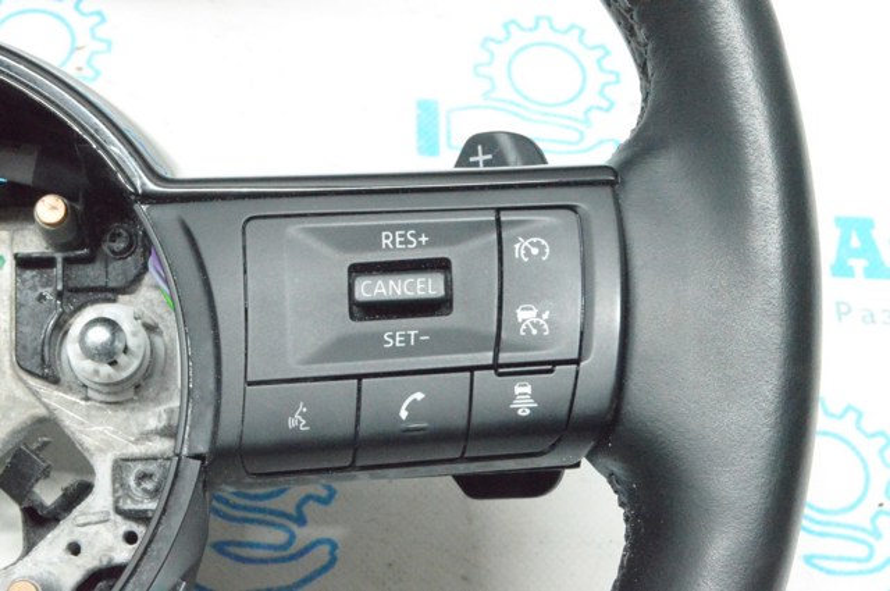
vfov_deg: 22.6
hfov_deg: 33.4
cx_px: 445
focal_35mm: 60
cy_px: 296
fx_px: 1481
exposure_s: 1/60
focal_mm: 40
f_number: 20
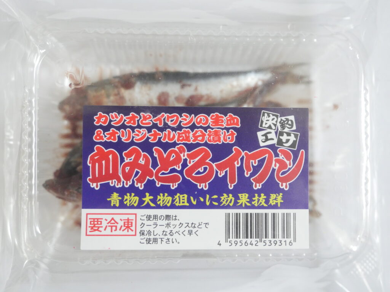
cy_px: 146
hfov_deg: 49.0
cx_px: 195
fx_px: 428
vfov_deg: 37.7
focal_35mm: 38
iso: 2000
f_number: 2.8
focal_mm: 19
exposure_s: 1/125
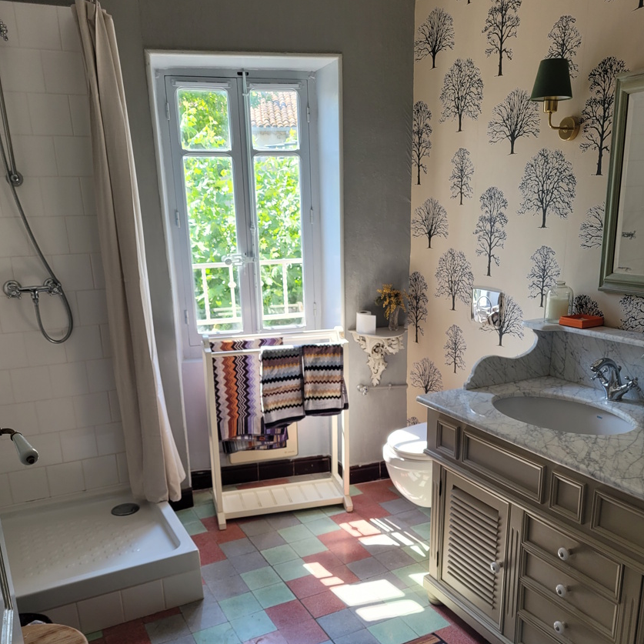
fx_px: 652
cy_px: 420
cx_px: 325
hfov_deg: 52.5
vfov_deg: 51.7
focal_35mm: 31
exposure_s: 1/151
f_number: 1.8
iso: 40
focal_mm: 5.4
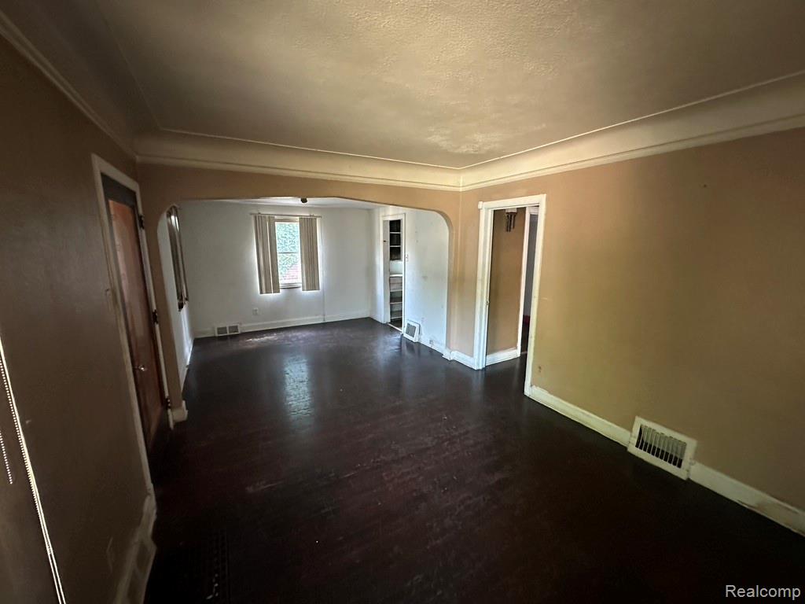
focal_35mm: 14
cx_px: 402
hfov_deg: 102.1
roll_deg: -1.3
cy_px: 302
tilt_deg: -10.6
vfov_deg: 85.7
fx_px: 326
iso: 1250
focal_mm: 2.22
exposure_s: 1/53
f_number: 2.2
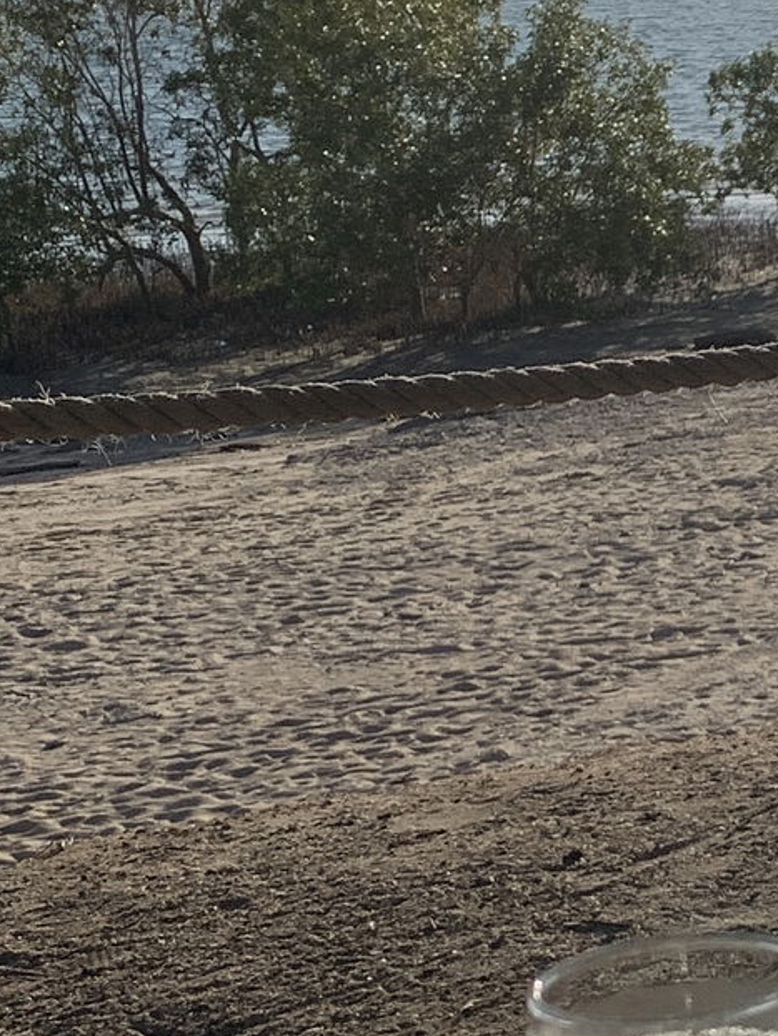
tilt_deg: -7.6
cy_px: 525
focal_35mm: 107
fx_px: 3204
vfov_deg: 18.4
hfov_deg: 12.9
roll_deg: +1.4
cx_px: 1243
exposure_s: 1/7407
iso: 25
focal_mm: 4.25
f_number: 1.8
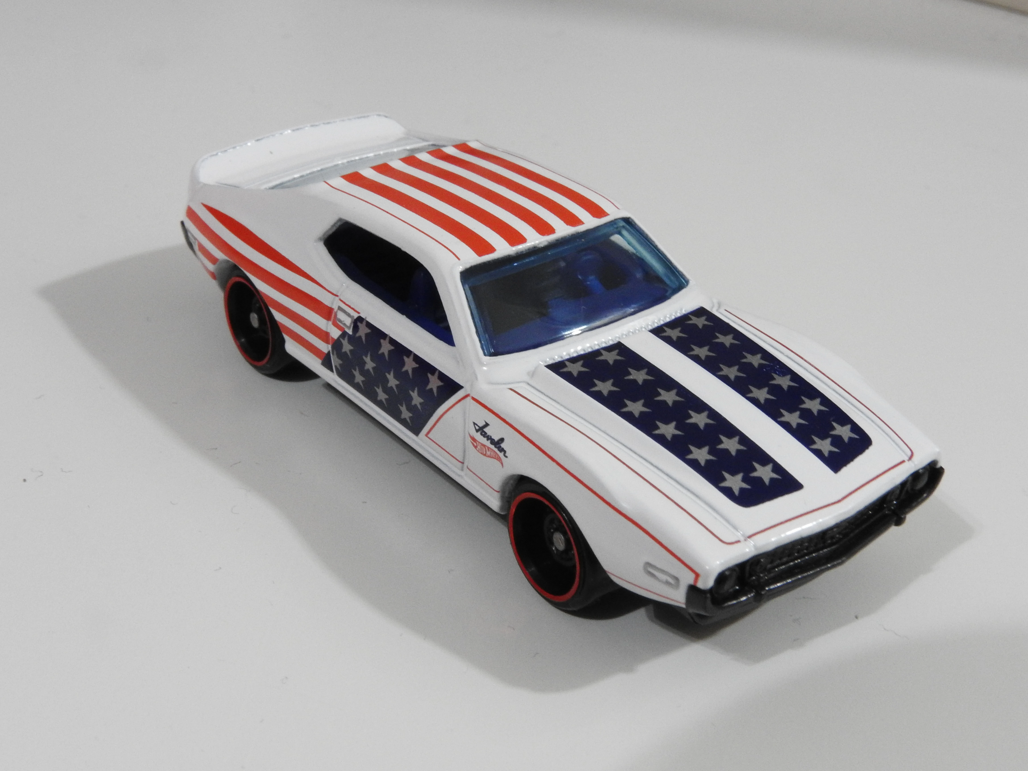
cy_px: 386
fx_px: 1633
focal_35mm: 55
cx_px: 514
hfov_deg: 34.9
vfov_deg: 26.6
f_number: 8
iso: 560
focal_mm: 9.9
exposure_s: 1/8
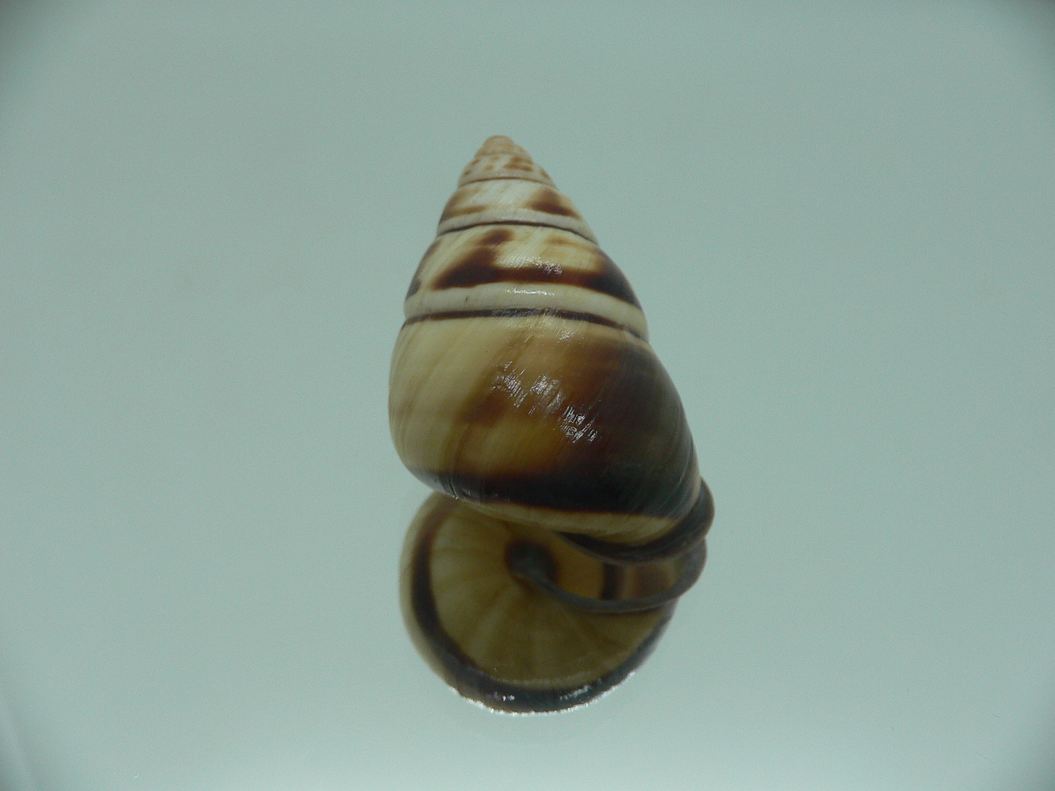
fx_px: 1067
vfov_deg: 40.7
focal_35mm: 35
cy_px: 396
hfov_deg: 52.6
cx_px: 528
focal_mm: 4.6
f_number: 2.8
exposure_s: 1/60
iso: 100
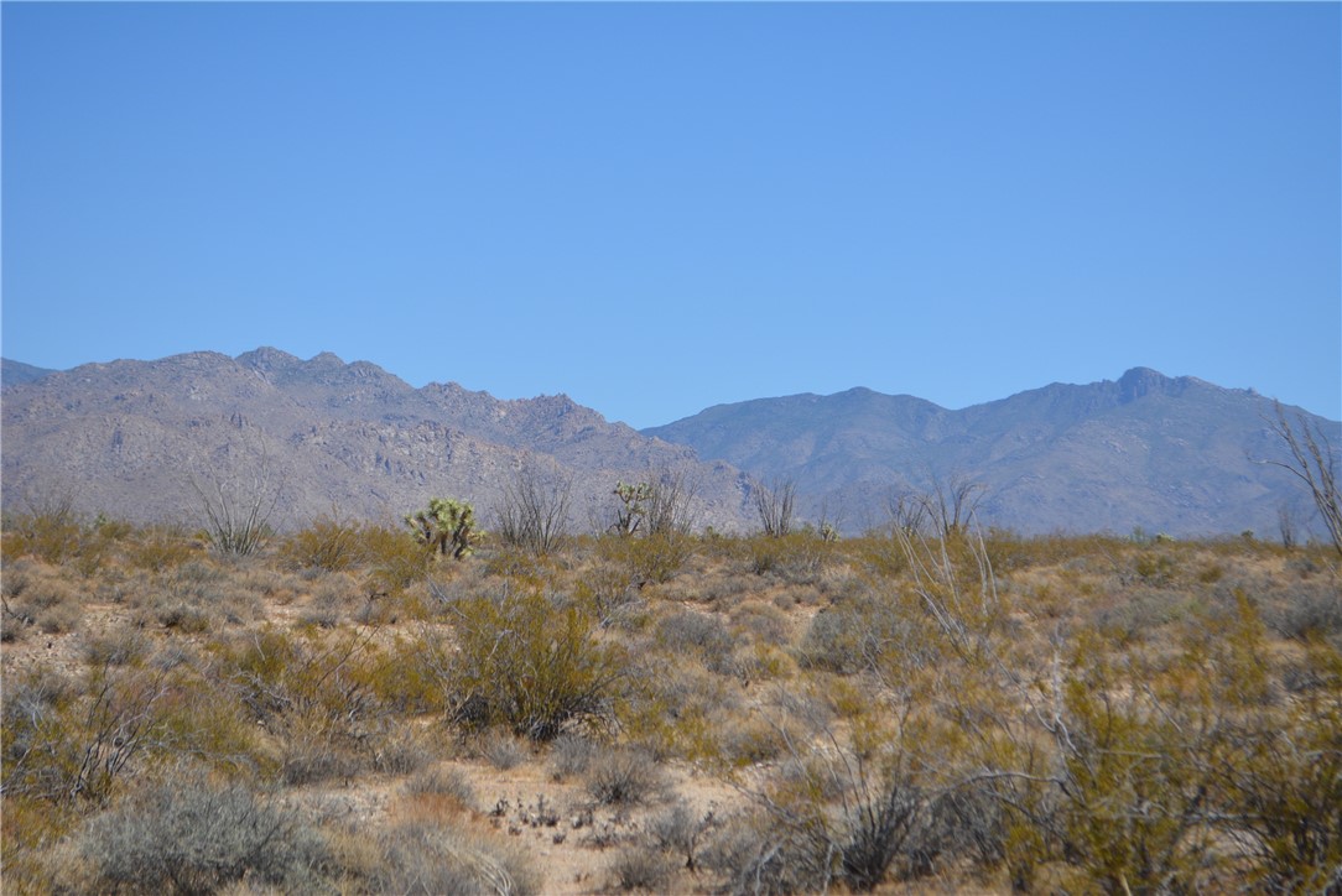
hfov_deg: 24.6
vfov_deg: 16.6
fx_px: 3077
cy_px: 448
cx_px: 671
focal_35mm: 82
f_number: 7.1
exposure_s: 1/1600
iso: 400
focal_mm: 55
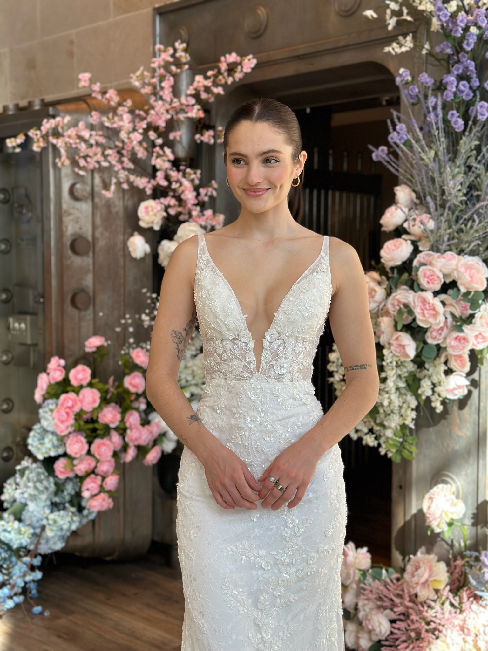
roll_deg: -1.0
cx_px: 244
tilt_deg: -3.7
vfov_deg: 39.7
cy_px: 326
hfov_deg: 30.3
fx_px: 902
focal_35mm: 48
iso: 80
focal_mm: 6.86
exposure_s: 1/568
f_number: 1.78
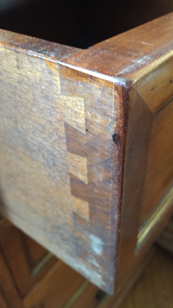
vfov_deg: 61.0
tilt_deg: -38.8
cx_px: 107
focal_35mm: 32
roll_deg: -0.6
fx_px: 261
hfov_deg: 36.5
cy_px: 155
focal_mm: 4.15
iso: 400
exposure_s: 1/15
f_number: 2.2
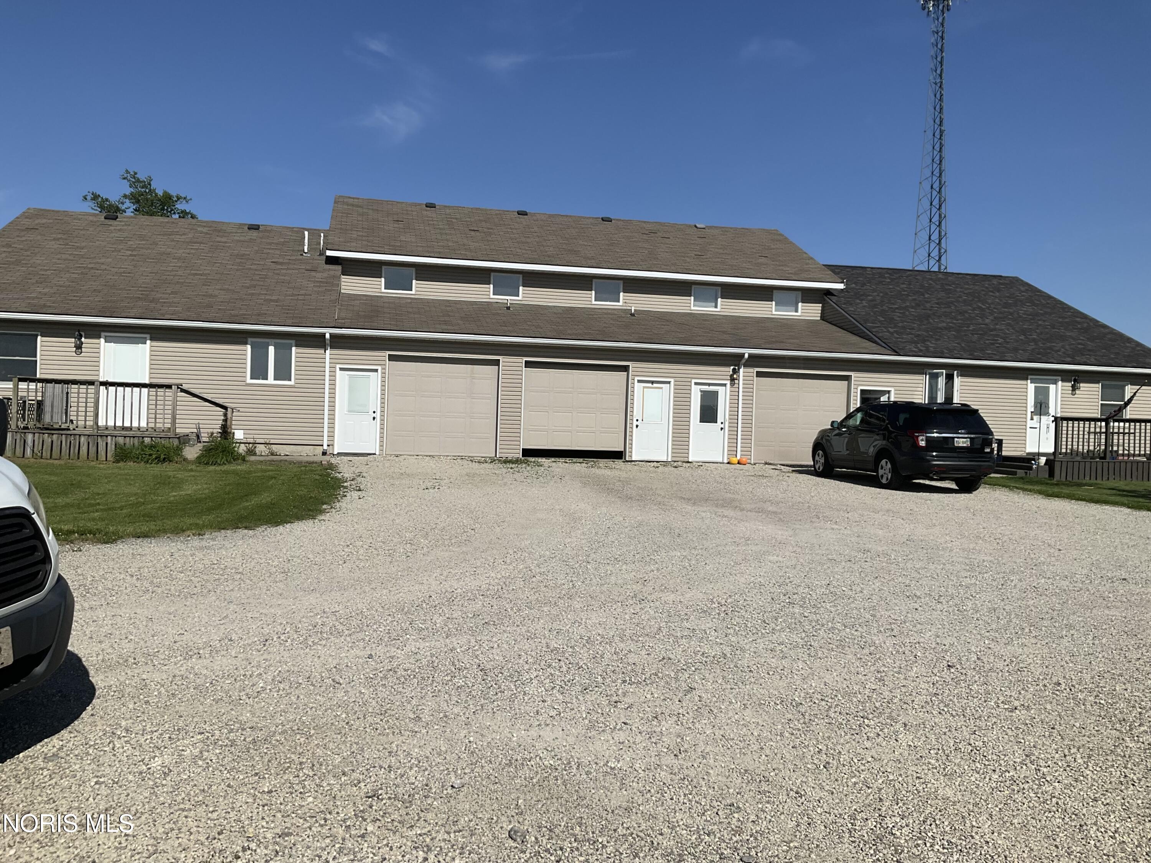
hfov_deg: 61.7
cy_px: 432
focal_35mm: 29
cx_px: 576
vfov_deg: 48.2
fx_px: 964
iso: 25
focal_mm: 3
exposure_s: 1/4405
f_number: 1.8
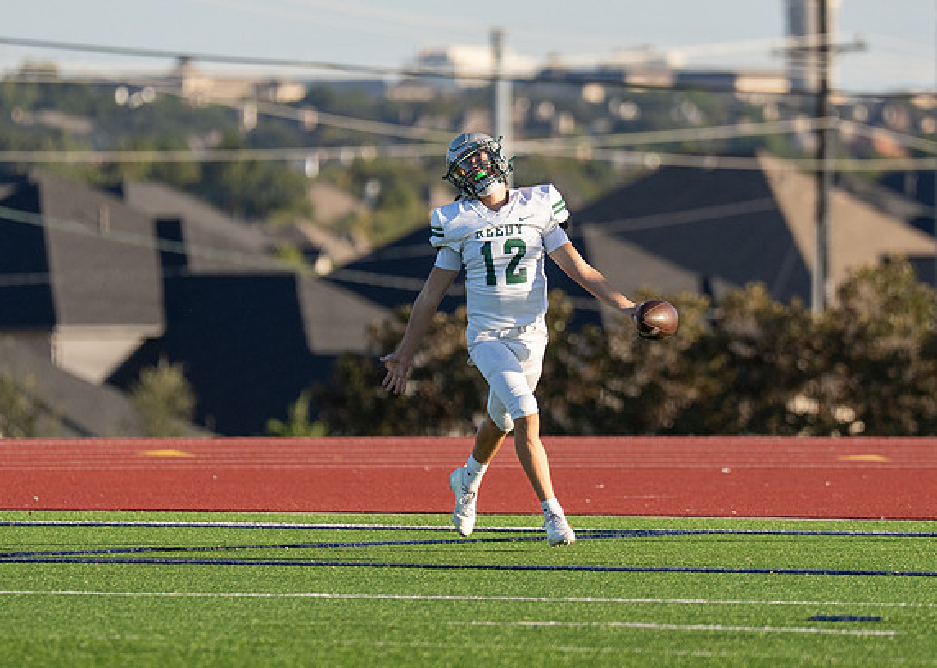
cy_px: 268
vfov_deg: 2.9
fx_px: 13273
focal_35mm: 499
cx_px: 578
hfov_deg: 4.0
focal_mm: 200
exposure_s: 1/3200
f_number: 2.8
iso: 160
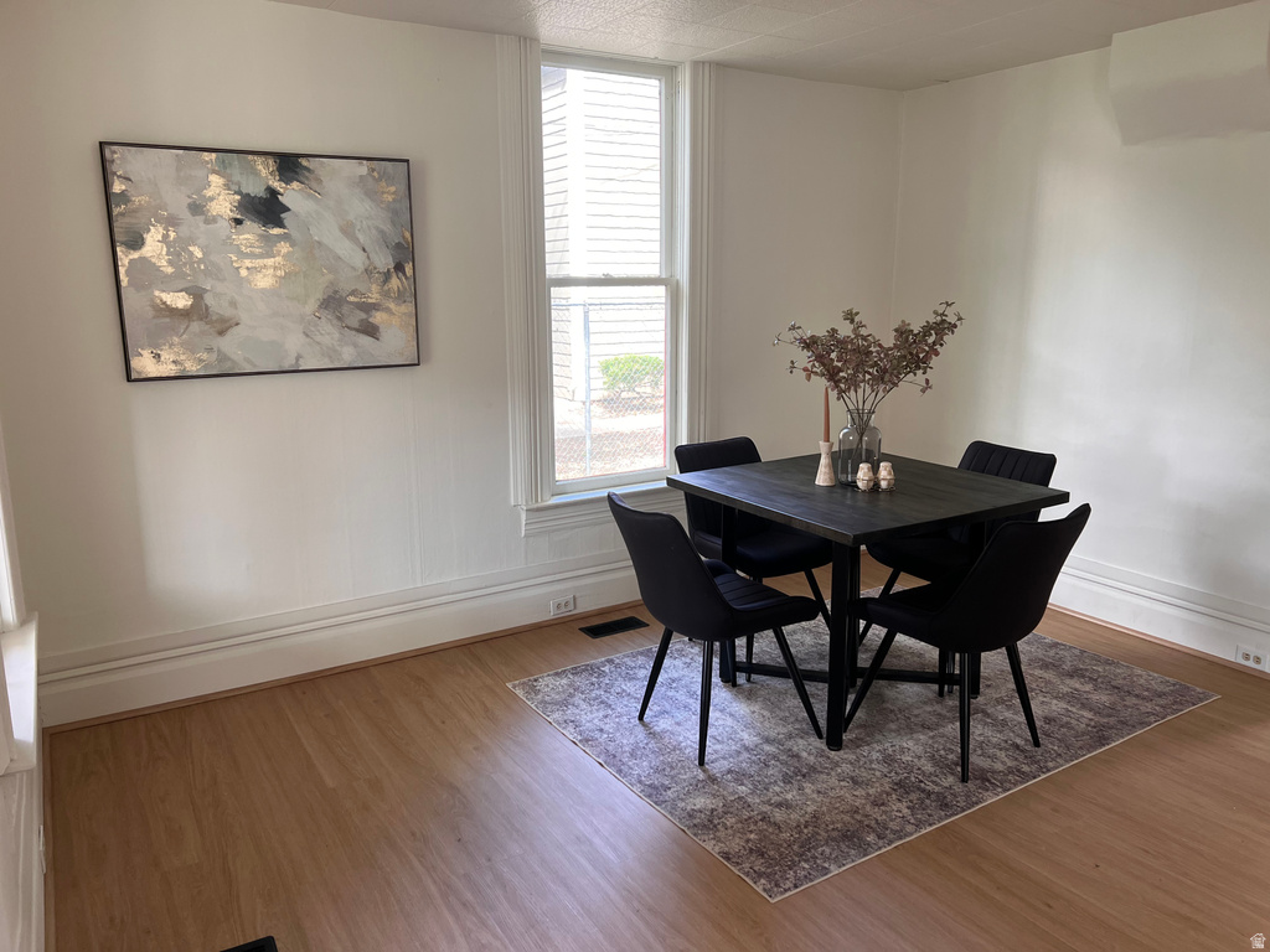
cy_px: 476
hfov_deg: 67.3
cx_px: 635
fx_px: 954
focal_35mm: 26
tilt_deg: -10.9
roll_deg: +0.5
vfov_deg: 53.1
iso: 125
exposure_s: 1/121
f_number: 1.5
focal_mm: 5.7
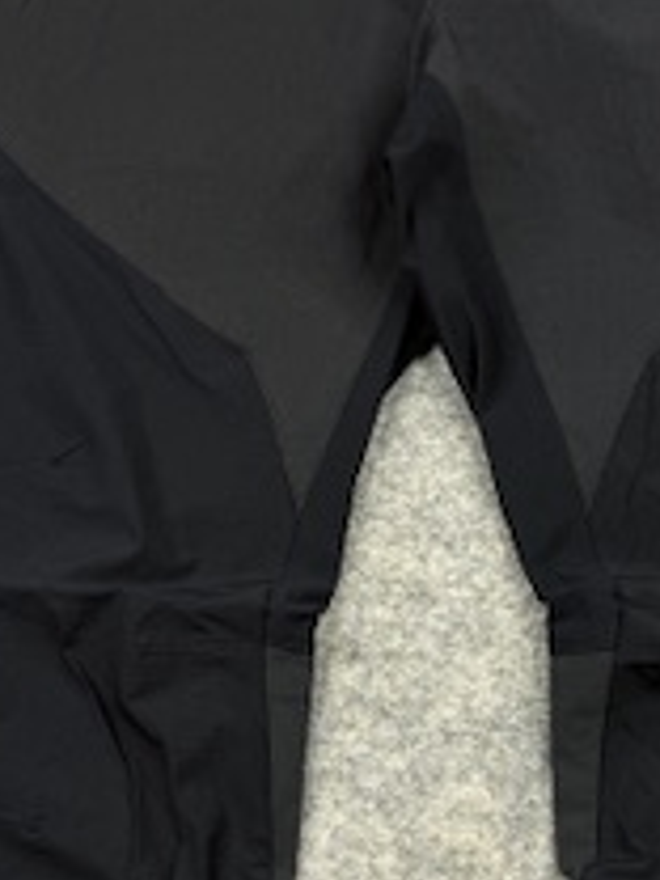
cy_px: 694
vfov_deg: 25.9
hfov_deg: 19.8
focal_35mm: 74
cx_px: 427
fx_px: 1881
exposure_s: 1/121
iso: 64
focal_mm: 6.76
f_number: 1.78
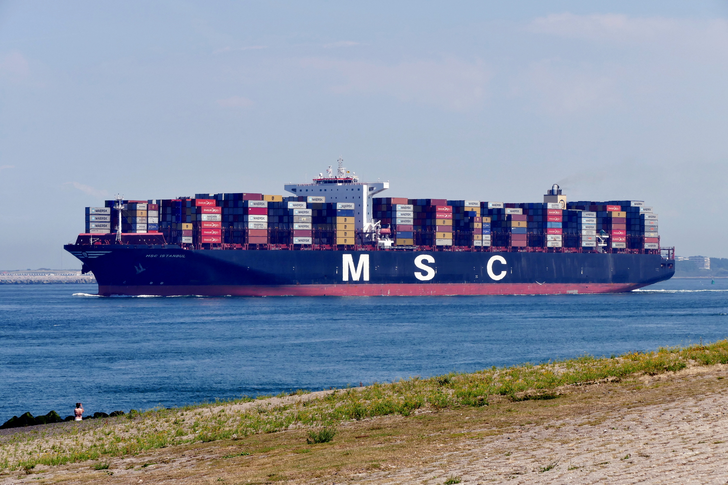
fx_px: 3114
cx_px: 364
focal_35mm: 154
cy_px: 242
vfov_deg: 8.9
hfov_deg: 13.3
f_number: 7.1
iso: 125
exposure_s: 1/640
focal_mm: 56.08
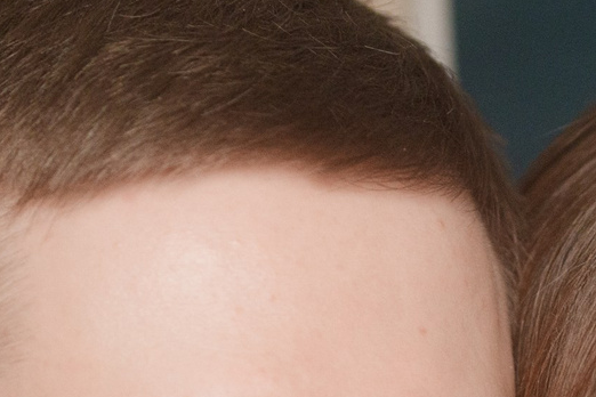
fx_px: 4056
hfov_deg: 8.3
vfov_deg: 5.5
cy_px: 822
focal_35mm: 245
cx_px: 669
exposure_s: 1/80
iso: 1000
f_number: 2
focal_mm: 50
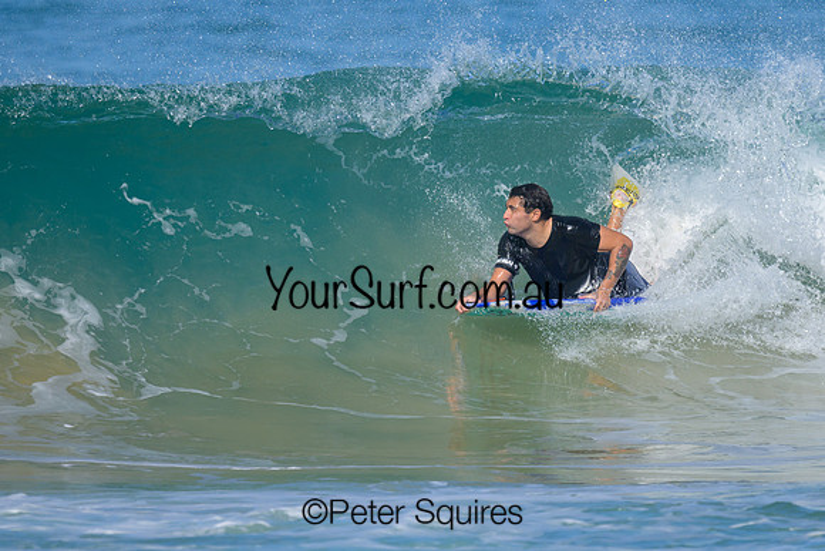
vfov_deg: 1.2
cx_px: 489
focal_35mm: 1101
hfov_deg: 1.9
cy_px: 259
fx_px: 25231
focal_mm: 800
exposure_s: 1/2000
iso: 220
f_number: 6.3
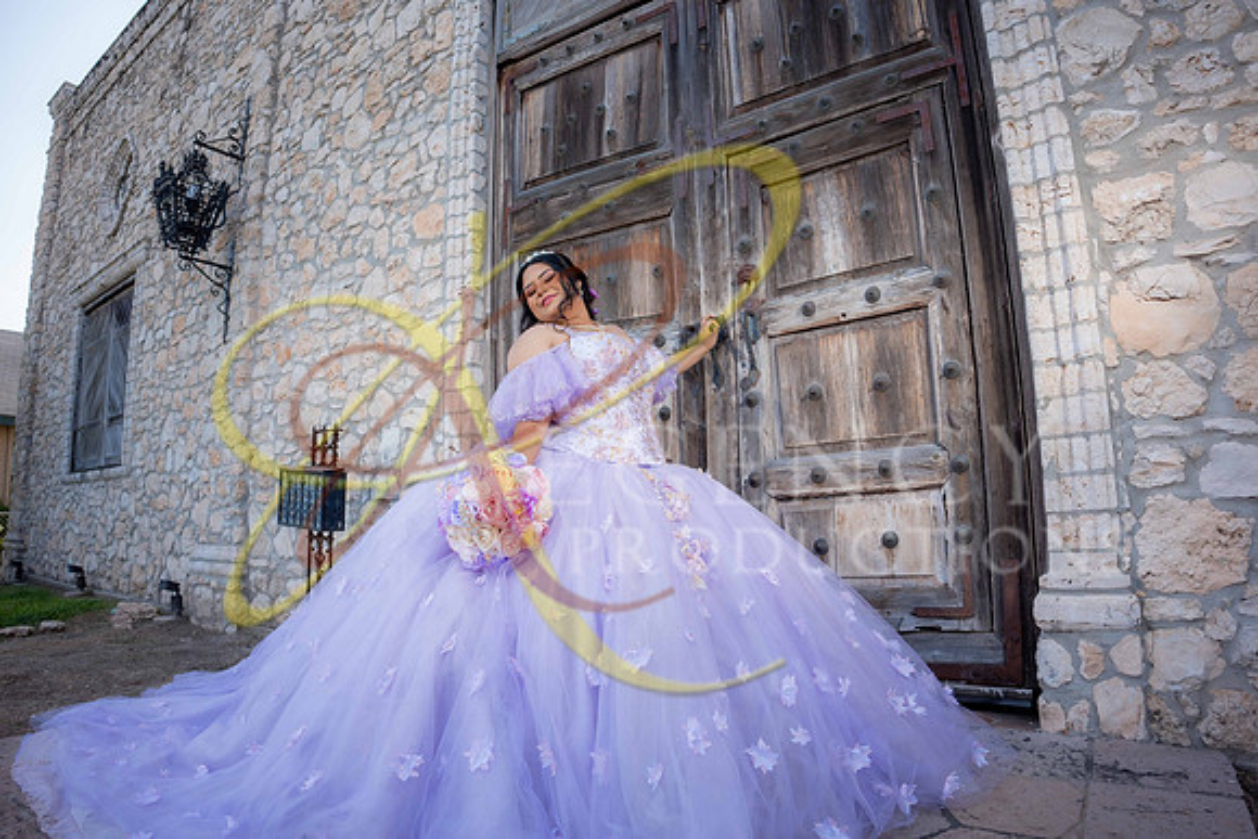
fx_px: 699
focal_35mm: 20
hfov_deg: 84.0
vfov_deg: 62.0
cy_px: 420
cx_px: 629
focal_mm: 20
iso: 125
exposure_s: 1/500
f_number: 2.8
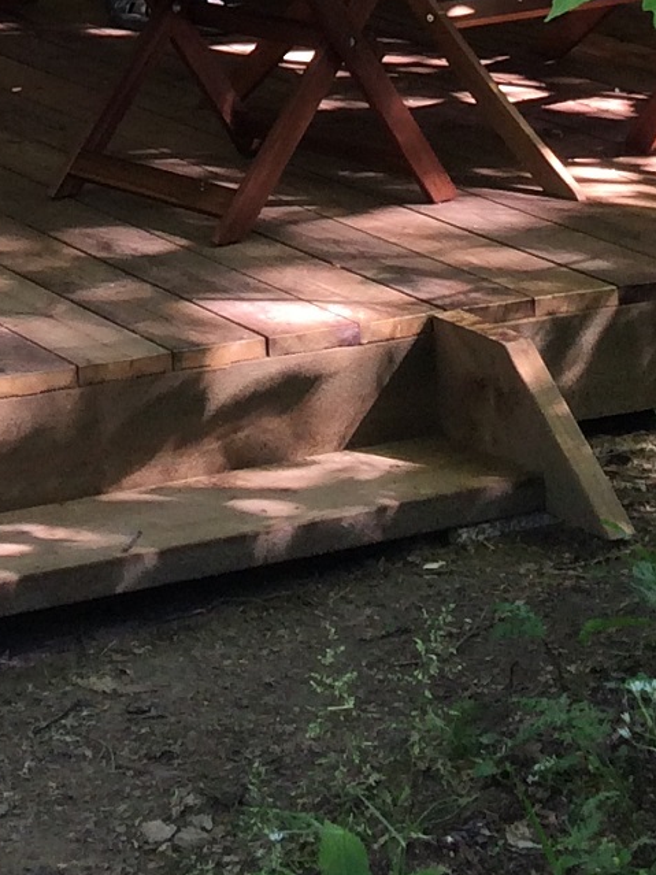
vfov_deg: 14.4
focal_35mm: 121
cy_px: -683
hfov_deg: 11.9
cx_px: -229
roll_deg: +1.5
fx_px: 3058
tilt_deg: +0.7
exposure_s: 1/100
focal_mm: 4.15
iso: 50
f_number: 2.2
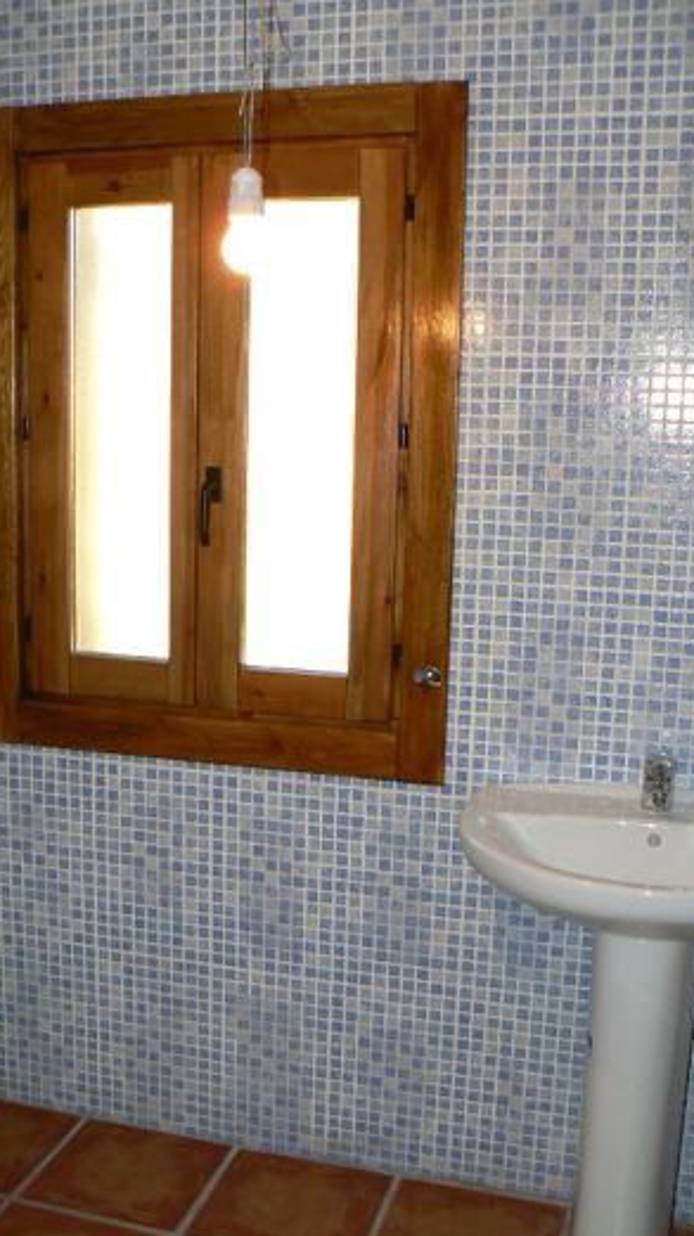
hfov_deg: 29.6
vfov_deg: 50.5
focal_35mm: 40
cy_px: 627
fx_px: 1311
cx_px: 288
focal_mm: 6
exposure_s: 1/30
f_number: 2.8
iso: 100
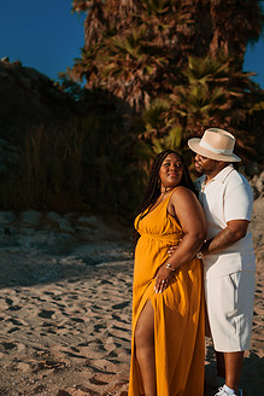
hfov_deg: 28.0
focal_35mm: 48
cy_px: 192
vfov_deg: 41.1
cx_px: 158
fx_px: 527
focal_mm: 35
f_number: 1.8
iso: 100
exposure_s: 1/4000
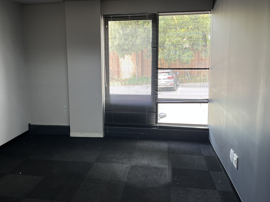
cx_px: 111
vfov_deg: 41.8
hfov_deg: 53.7
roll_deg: +0.4
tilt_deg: -8.5
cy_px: 92
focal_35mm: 34
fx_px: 265
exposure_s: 1/121
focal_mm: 5.1
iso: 80
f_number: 1.6
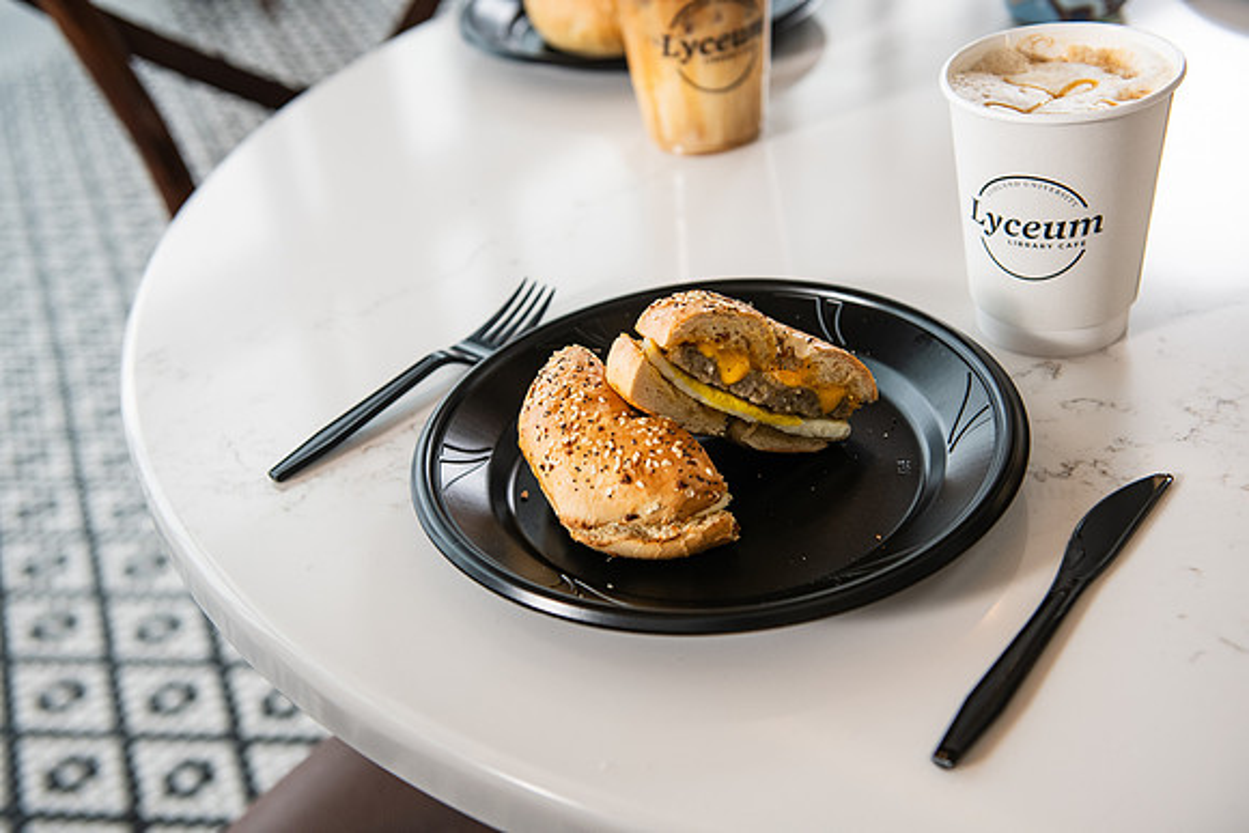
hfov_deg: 41.1
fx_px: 1666
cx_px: 624
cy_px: 416
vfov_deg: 28.1
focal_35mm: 48
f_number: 4
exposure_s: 1/200
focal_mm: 48
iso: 640
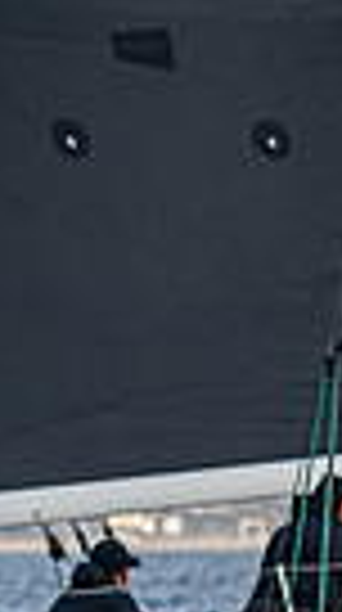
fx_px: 7242
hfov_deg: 2.6
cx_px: 1220
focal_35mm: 447
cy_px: 785
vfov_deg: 4.8
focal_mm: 100
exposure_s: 1/1600
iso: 400
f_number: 5.6
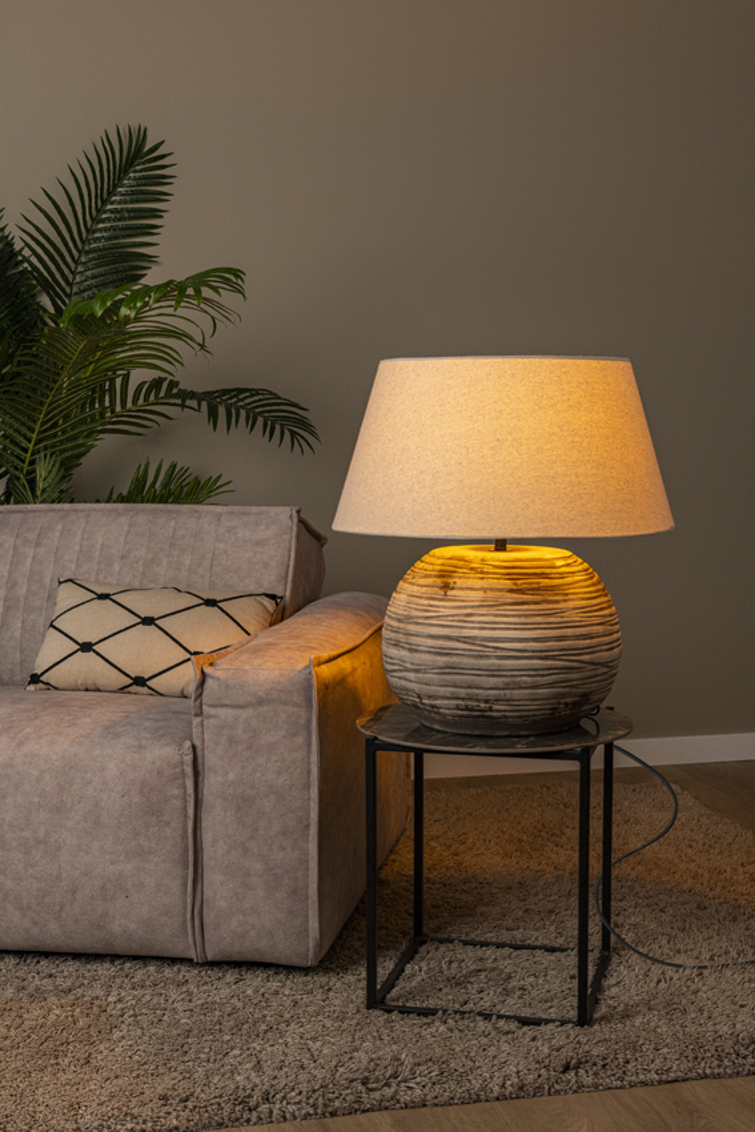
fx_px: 1572
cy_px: 566
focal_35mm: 50
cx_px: 378
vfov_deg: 39.6
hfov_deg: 27.0
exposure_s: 1/13
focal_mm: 50
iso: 400
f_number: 13
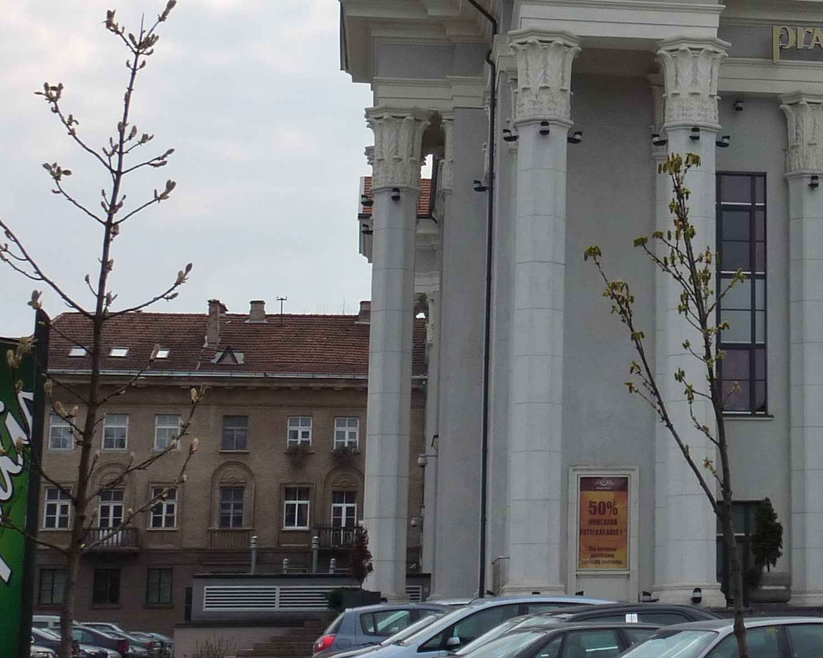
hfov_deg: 21.8
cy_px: 227
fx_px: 2046
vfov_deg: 18.2
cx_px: 861
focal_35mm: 84
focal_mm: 5.7
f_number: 5
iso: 125
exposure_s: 1/500
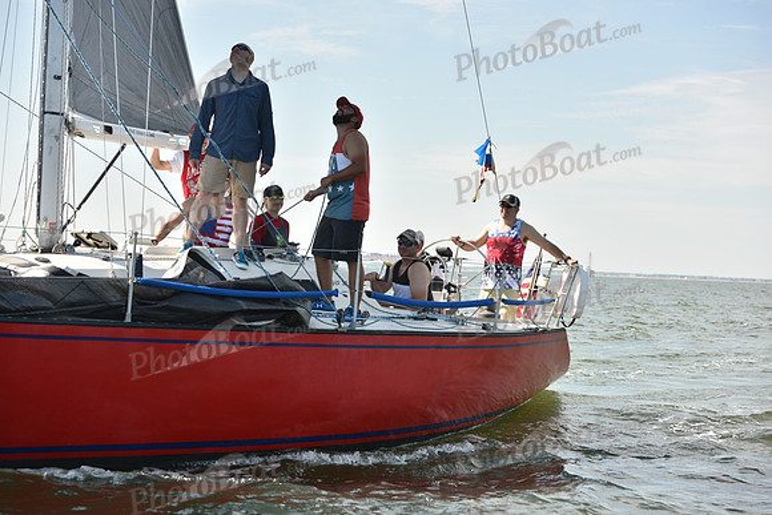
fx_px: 1501
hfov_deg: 28.8
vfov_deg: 19.5
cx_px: 386
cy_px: 258
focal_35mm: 70
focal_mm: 70
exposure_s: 1/1600
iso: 320
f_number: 5
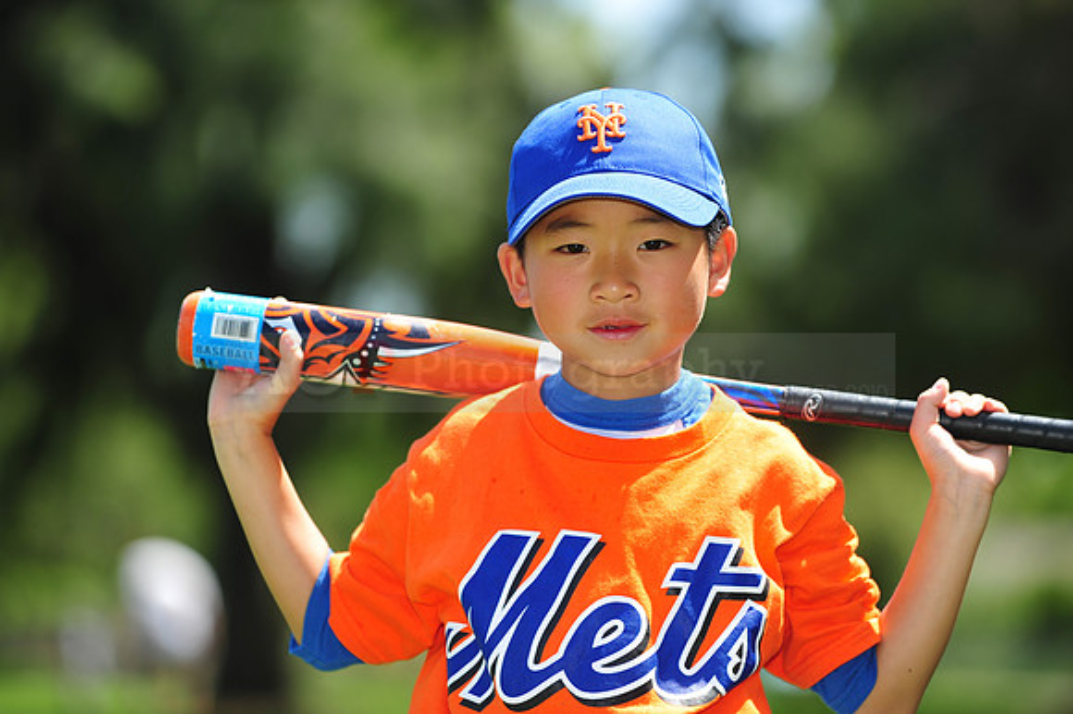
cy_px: 357
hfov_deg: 10.3
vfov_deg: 6.9
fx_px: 5957
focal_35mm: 200
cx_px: 536
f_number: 4.5
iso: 200
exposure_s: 1/640
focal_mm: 200
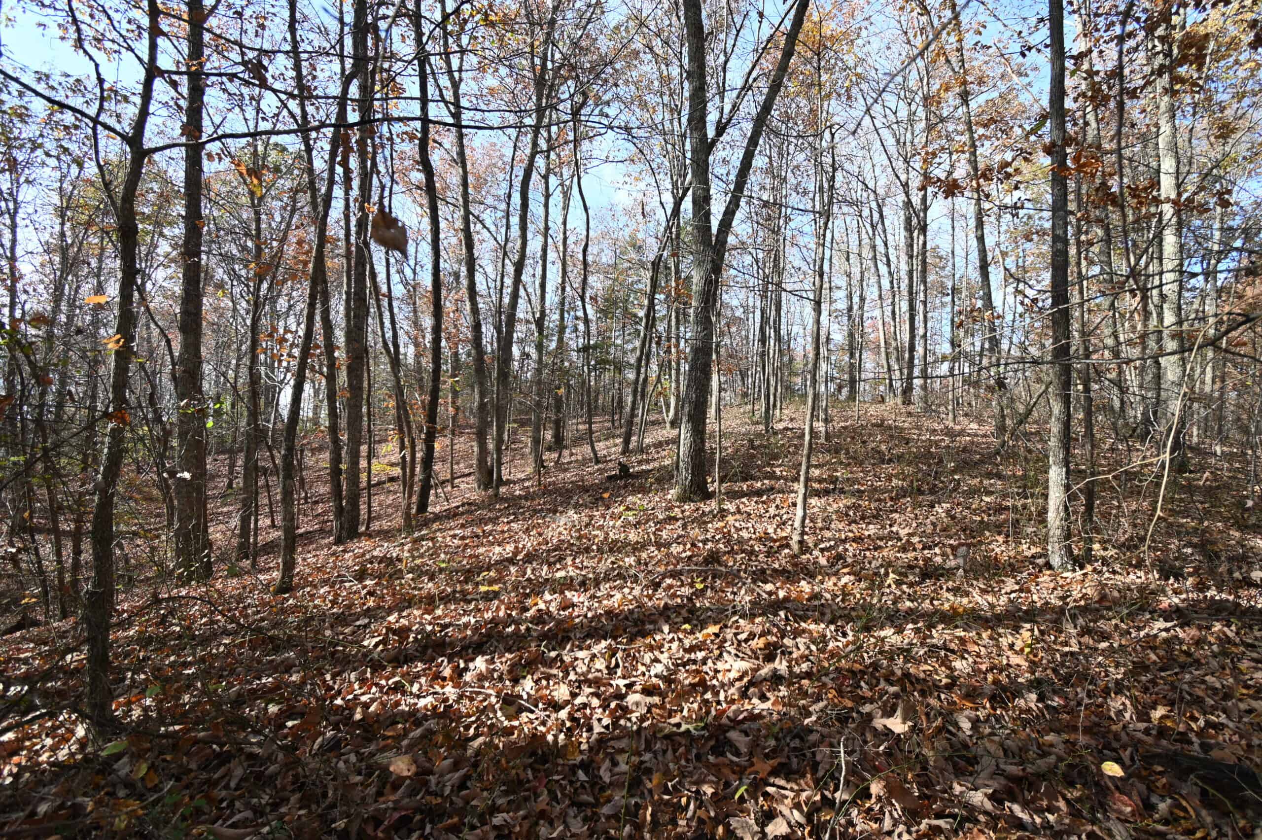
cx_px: 631
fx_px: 526
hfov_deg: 100.4
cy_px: 420
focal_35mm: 15
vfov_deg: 77.3
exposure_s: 1/250
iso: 180
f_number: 5.6
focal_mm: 10
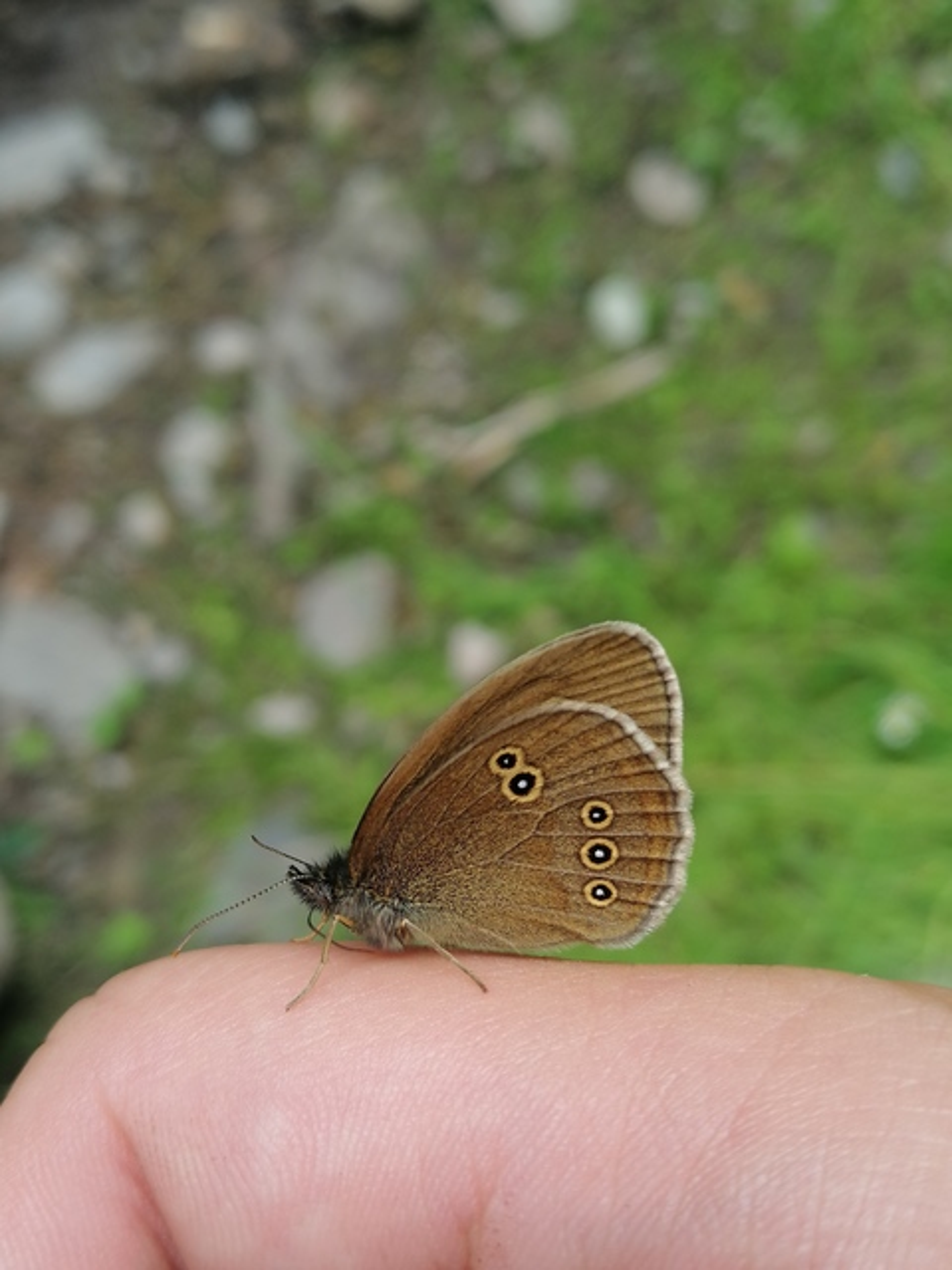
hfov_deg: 34.3
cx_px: 476
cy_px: 635
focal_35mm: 42
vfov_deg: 44.8
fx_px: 1540
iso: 50
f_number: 1.8
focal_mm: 3.95
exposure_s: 1/235
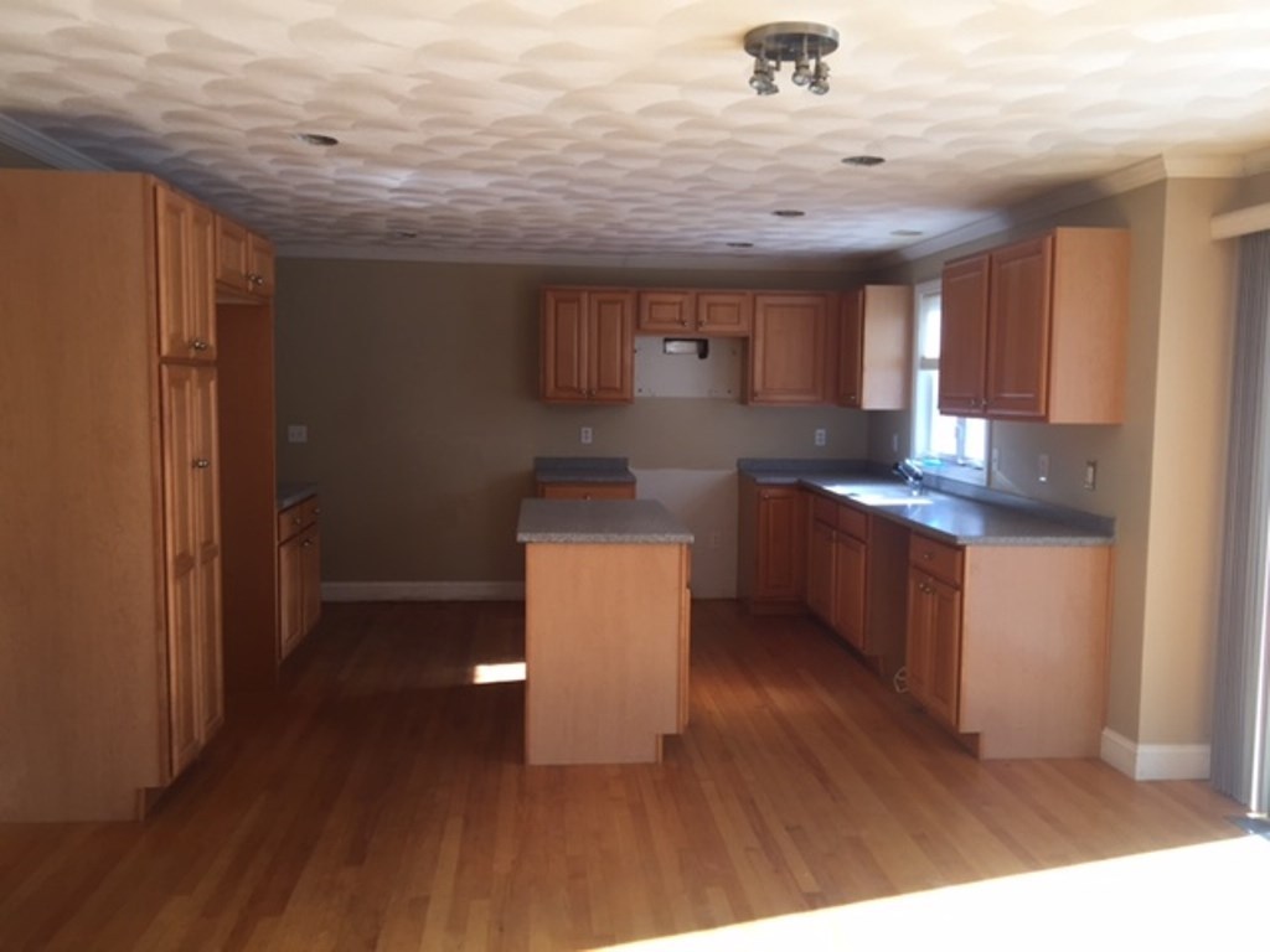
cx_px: 635
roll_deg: -0.5
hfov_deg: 61.7
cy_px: 476
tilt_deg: -4.0
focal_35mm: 29
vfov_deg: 48.2
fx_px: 1064
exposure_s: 1/120
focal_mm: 4.15
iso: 50
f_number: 2.2
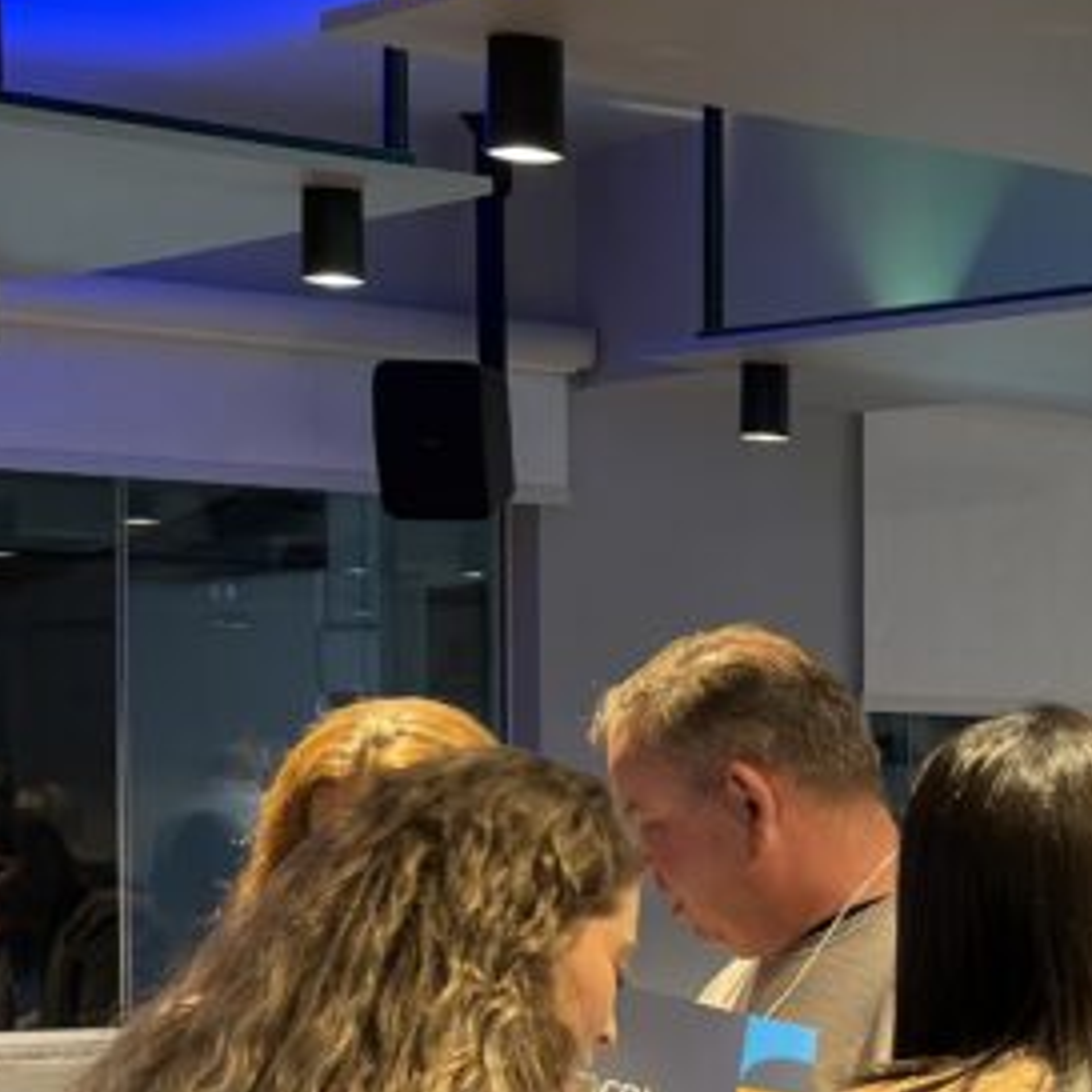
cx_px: 1696
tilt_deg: -2.2
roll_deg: -0.8
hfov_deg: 16.8
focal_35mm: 93
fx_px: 3319
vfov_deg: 18.5
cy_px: 904
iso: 500
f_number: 1.78
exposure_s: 1/30
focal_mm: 6.76
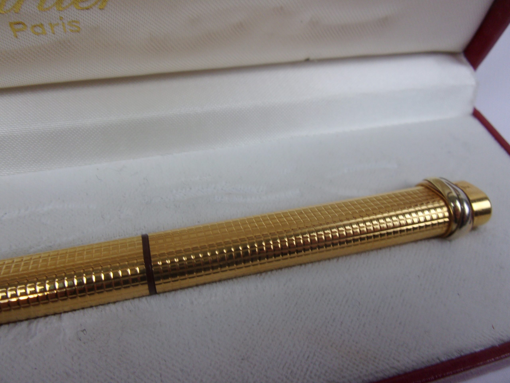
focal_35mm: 28
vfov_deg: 49.7
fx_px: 413
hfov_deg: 63.4
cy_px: 192
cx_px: 255
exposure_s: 1/40
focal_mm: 5.1
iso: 80
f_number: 3.9
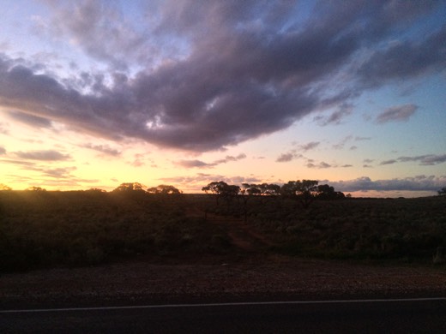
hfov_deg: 61.7
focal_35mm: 29
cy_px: 167
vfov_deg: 48.2
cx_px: 223
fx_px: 374
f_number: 2.2
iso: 320
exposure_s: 1/24
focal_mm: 4.15
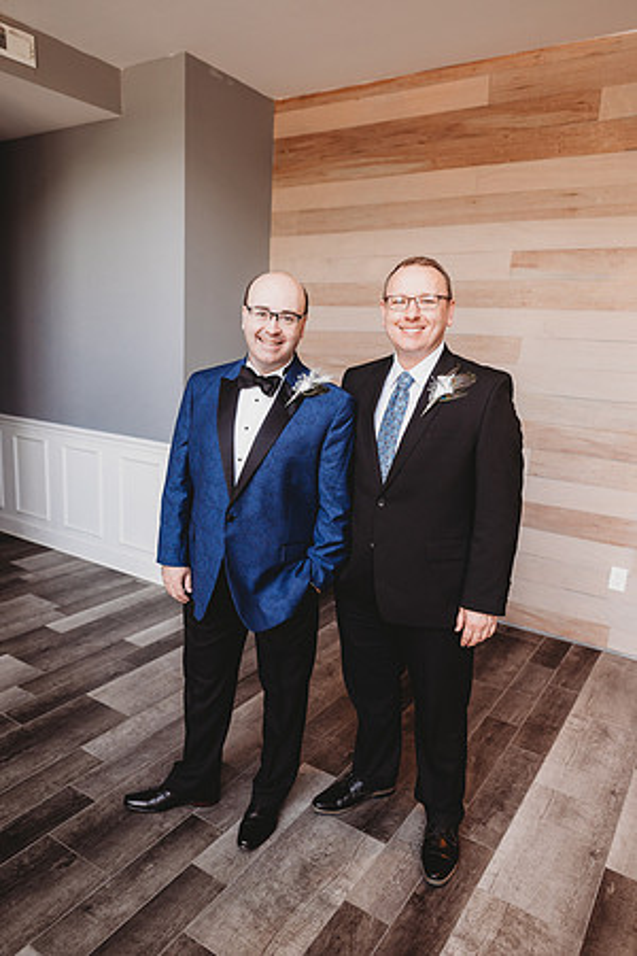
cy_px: 478
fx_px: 637
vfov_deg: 73.7
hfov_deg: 53.1
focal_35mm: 24
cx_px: 318
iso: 500
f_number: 2.8
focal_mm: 24
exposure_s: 1/200
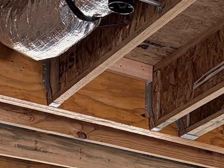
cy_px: 353
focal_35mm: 120
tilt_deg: +3.9
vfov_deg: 11.0
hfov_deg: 16.0
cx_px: 231
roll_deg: +0.5
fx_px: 777
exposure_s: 1/211
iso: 125
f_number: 1.6
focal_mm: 5.96
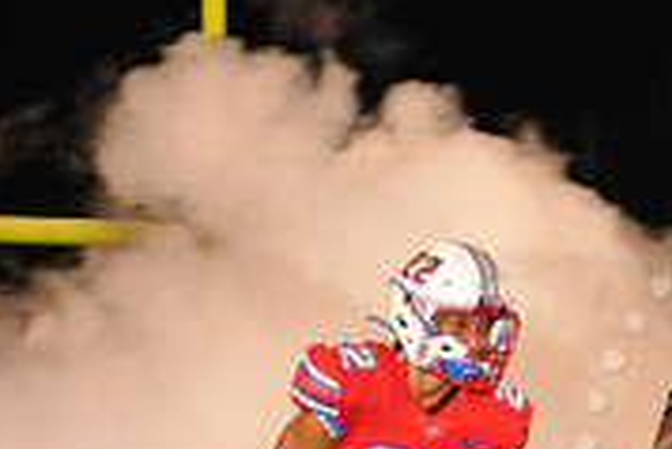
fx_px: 5175
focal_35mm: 277
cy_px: 507
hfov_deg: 7.3
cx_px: 929
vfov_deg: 5.0
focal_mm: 85
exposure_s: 1/125
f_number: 4.5
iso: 1600
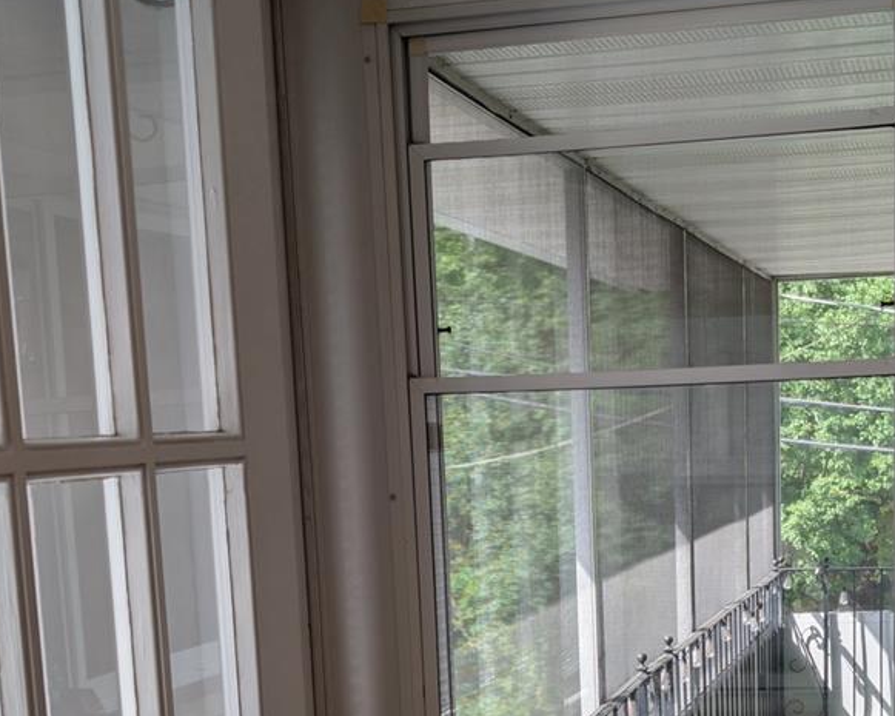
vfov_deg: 23.8
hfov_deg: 30.4
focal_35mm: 62
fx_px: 1643
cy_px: 673
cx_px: 538
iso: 23
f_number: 1.68
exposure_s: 1/167
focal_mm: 6.9
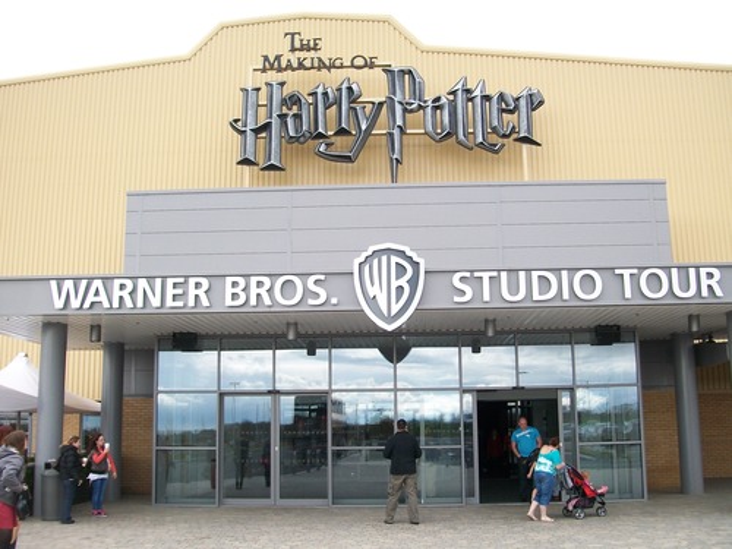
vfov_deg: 39.7
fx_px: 761
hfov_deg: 51.4
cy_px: 274
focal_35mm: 36
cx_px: 366
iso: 80
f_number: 2.7
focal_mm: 6
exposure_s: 1/320
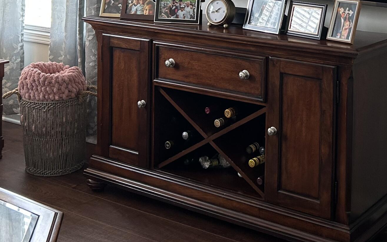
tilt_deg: -3.9
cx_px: 272
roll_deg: -1.2
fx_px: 664
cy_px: -28
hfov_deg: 32.1
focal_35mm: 63
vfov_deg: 19.7
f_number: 1.5
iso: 125
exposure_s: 1/120
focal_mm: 5.7
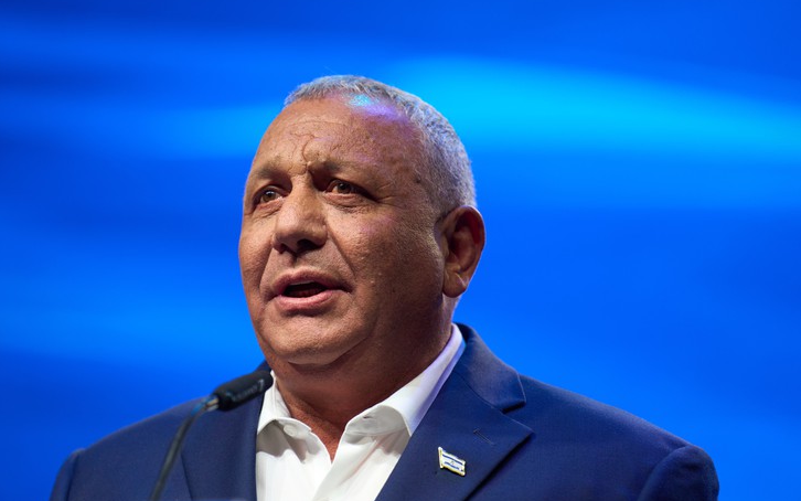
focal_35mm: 205
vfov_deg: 6.4
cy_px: 236
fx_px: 4476
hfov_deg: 10.2
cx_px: 399
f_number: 2.8
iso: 800
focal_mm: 200
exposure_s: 1/640
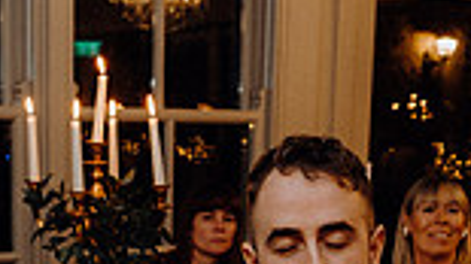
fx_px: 1373
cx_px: 140
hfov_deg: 19.4
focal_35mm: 110
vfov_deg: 10.4
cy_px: 463
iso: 2500
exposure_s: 1/160
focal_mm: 28
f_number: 3.5
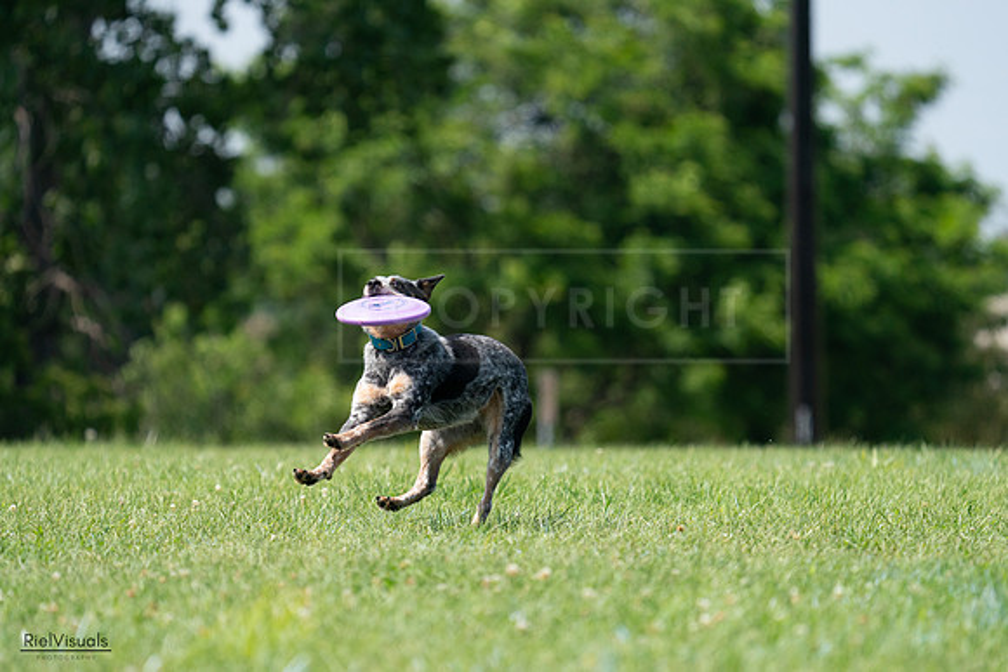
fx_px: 10782
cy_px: 336
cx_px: 504
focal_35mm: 385
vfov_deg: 3.6
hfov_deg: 5.4
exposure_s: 1/4000
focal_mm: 385
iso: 1250
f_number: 6.3
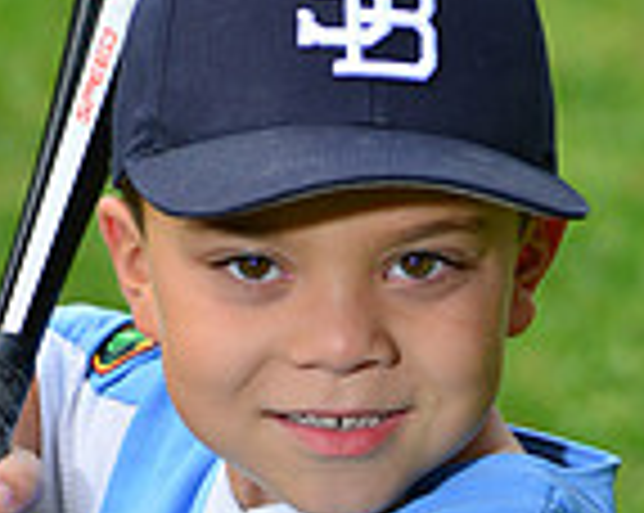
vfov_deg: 2.4
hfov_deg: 3.0
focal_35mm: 649
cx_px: 412
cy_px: 652
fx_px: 12353
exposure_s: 1/200
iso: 160
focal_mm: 170
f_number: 10
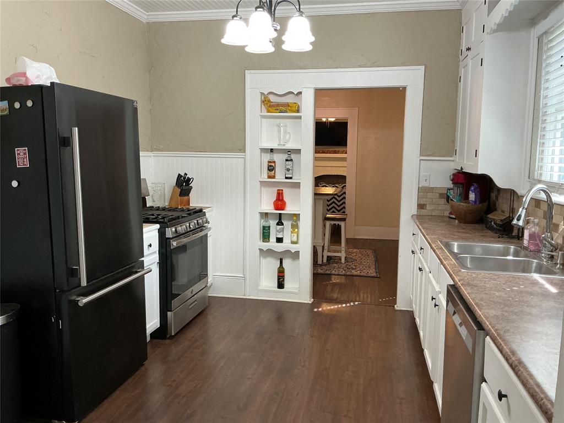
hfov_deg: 61.7
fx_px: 472
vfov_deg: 48.2
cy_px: 212
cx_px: 282
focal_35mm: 29
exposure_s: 1/60
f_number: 1.8
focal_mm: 3
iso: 125
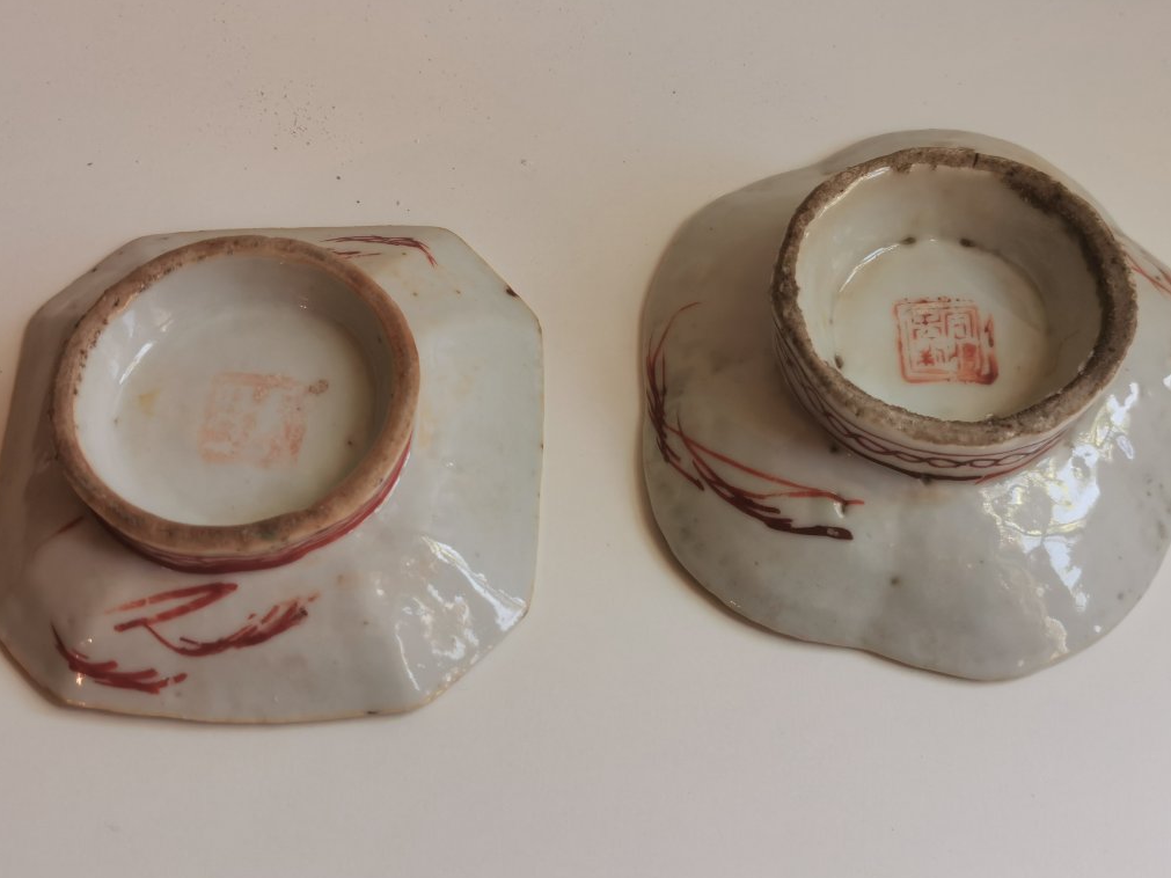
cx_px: 651
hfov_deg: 33.8
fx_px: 1928
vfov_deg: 25.6
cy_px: 470
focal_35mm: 57
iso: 50
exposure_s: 1/105
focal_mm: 5.56
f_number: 1.6
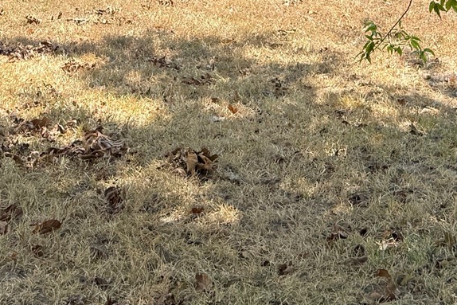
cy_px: -126
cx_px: 271
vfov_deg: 14.5
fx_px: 1130
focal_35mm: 89
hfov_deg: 22.8
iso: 80
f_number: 1.78
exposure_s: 1/1437
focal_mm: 6.76
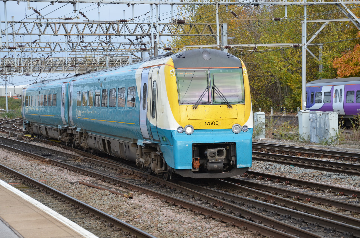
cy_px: 119
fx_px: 988
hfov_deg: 20.7
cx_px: 180
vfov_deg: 13.8
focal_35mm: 99
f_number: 7.1
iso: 200
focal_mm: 66
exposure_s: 1/200
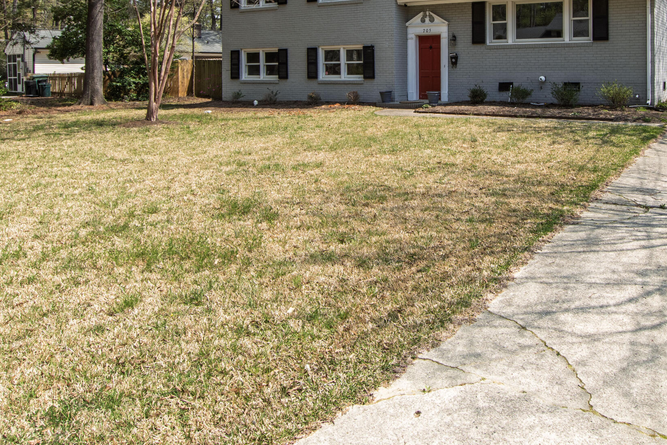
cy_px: 56
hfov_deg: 58.7
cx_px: 423
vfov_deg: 39.2
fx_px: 583
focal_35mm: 31
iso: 160
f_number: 8
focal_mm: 11.5
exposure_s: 1/160
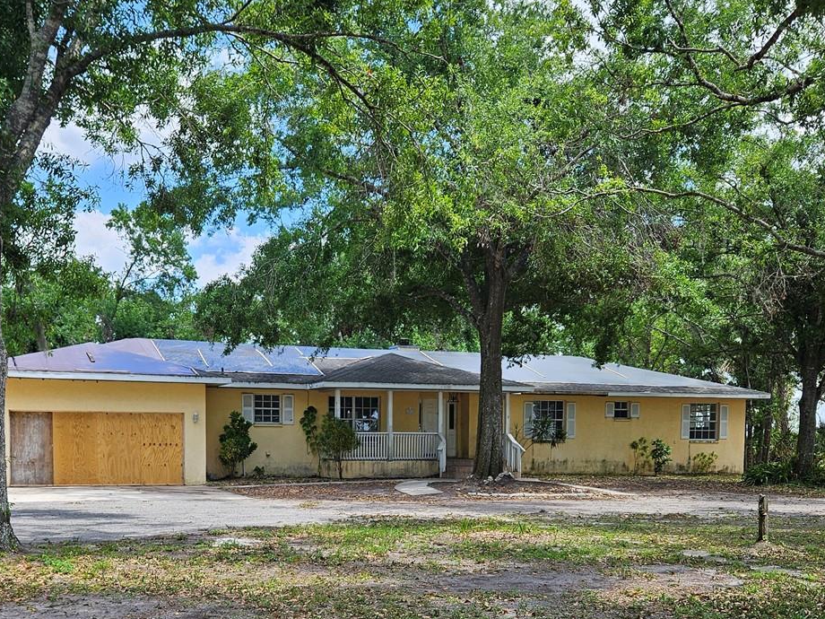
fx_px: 953
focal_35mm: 40
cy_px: 479
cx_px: 375
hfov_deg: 46.7
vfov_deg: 35.0
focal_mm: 5.4
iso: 25
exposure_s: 1/490
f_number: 1.8
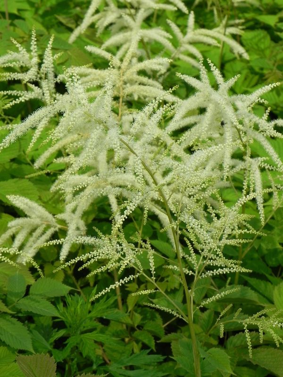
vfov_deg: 16.8
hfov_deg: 12.7
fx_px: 1275
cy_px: 188
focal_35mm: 117
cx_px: 142
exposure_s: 1/640
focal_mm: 20.8
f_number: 5
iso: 160
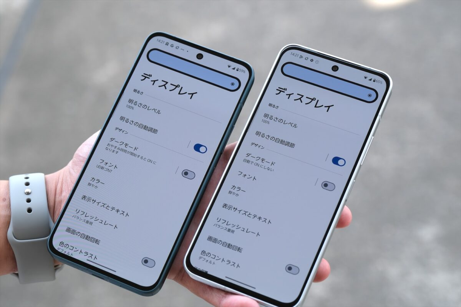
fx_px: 1063
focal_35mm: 83
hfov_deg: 24.5
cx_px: 230
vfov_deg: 16.5
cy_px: 154
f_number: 5
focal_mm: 55
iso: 160
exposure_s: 1/140
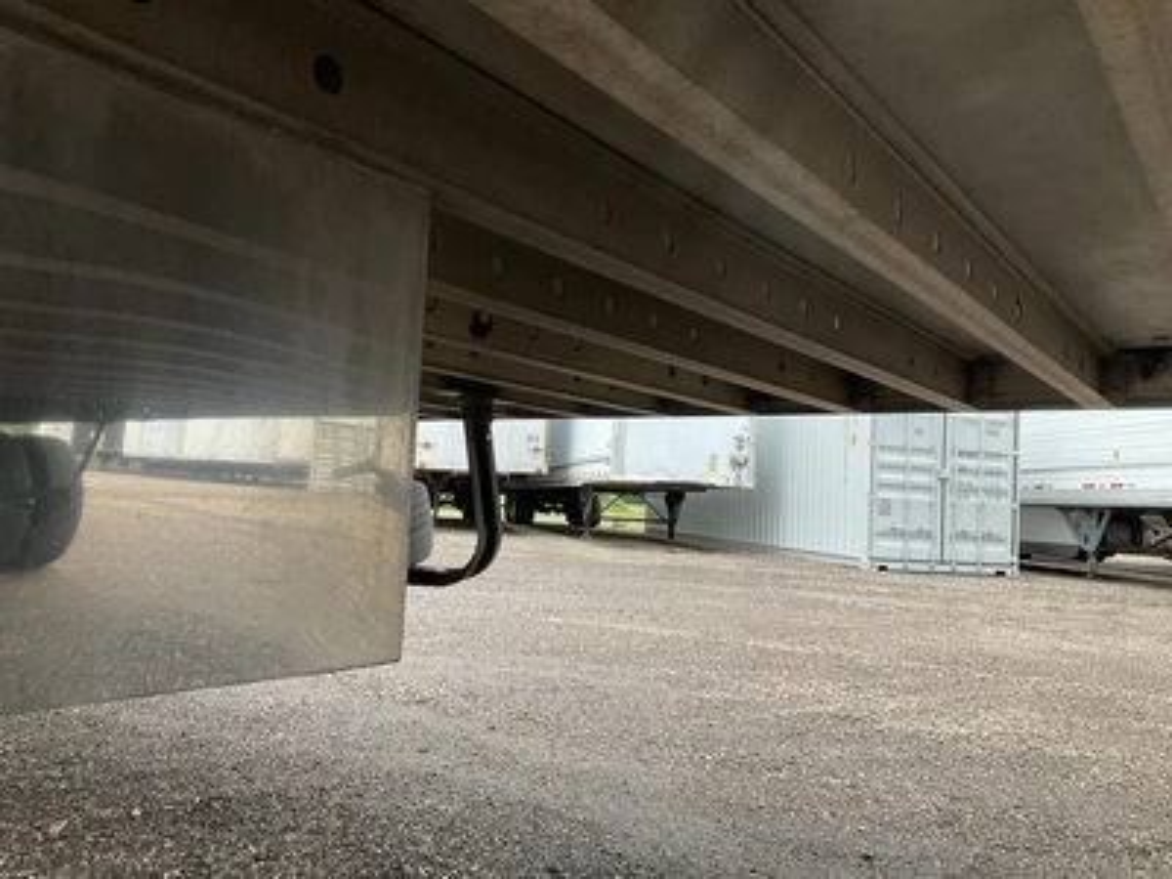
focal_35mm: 29
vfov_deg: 48.2
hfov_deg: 61.7
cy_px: 440
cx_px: 586
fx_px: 982
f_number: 1.8
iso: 40
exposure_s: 1/122
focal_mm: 3
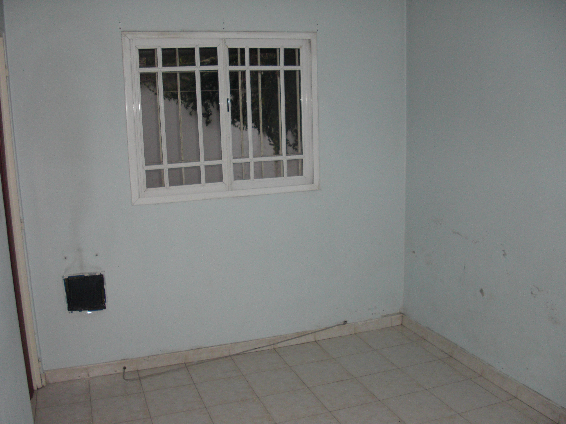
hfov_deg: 51.4
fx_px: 589
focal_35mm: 36
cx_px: 283
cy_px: 212
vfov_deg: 39.7
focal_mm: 6.3
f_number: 2.8
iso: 200
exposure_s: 1/60
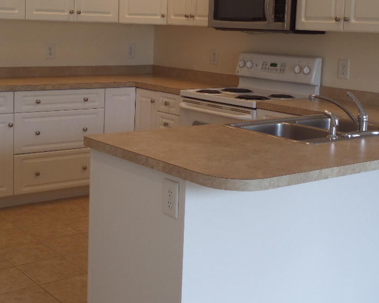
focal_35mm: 58
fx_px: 650
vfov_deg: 26.2
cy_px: 119
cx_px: 151
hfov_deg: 32.4
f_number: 3.6
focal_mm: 6.8
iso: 160
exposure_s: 1/45
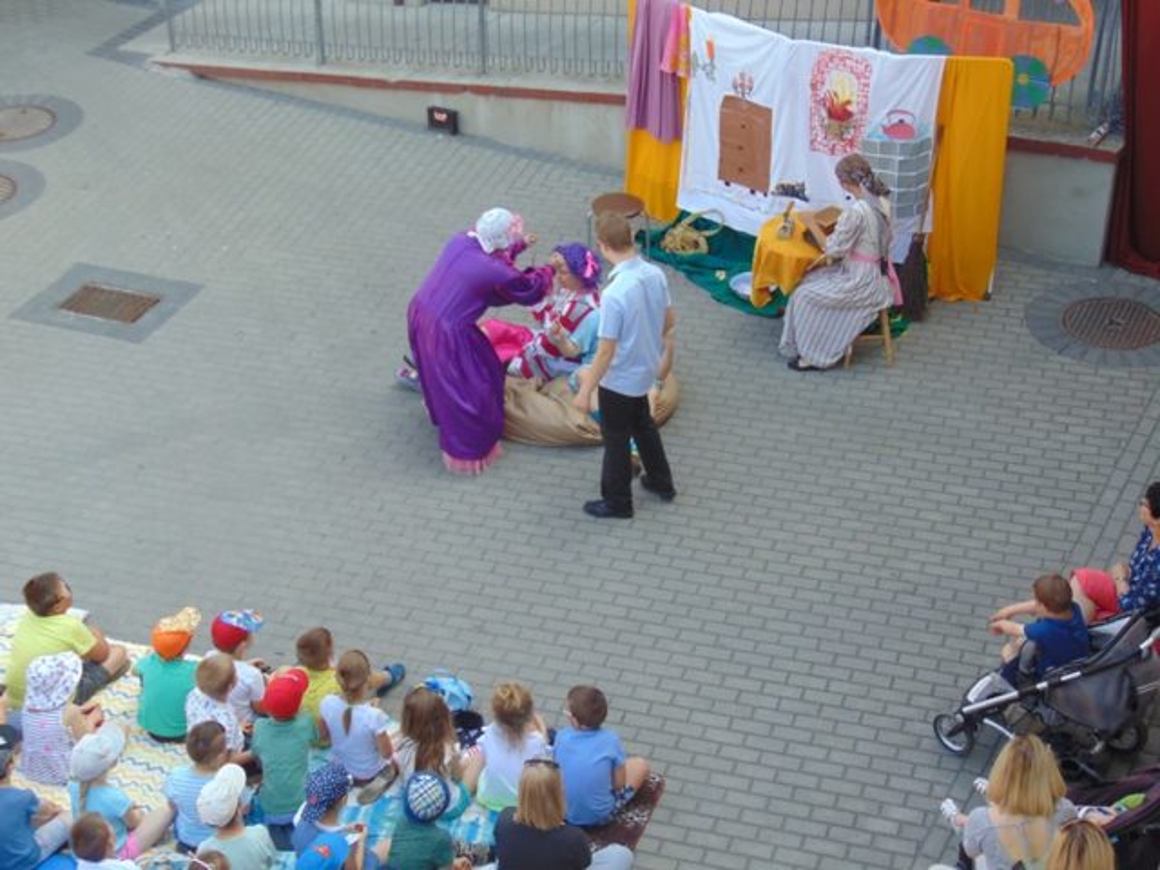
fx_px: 2011
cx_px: 580
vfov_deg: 24.4
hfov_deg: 32.2
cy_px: 435
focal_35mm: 60
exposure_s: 1/100
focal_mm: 10.8
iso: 80
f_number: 3.6
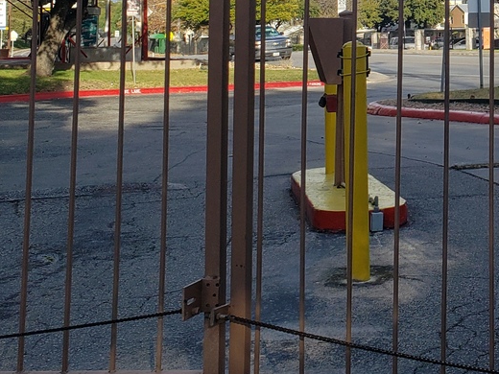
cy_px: -55
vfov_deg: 19.4
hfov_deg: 24.5
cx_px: 597
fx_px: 1038
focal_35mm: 72
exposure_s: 1/1085
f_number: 2.4
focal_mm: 4.3
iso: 50
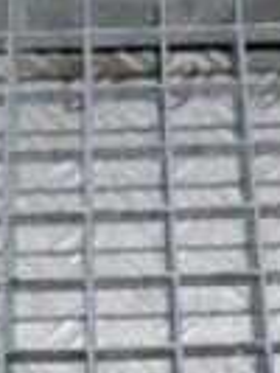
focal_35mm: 113
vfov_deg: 16.0
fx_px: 1217
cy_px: 558
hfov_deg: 13.1
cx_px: 132
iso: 50
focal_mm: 5.23
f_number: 1.8
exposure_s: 1/100
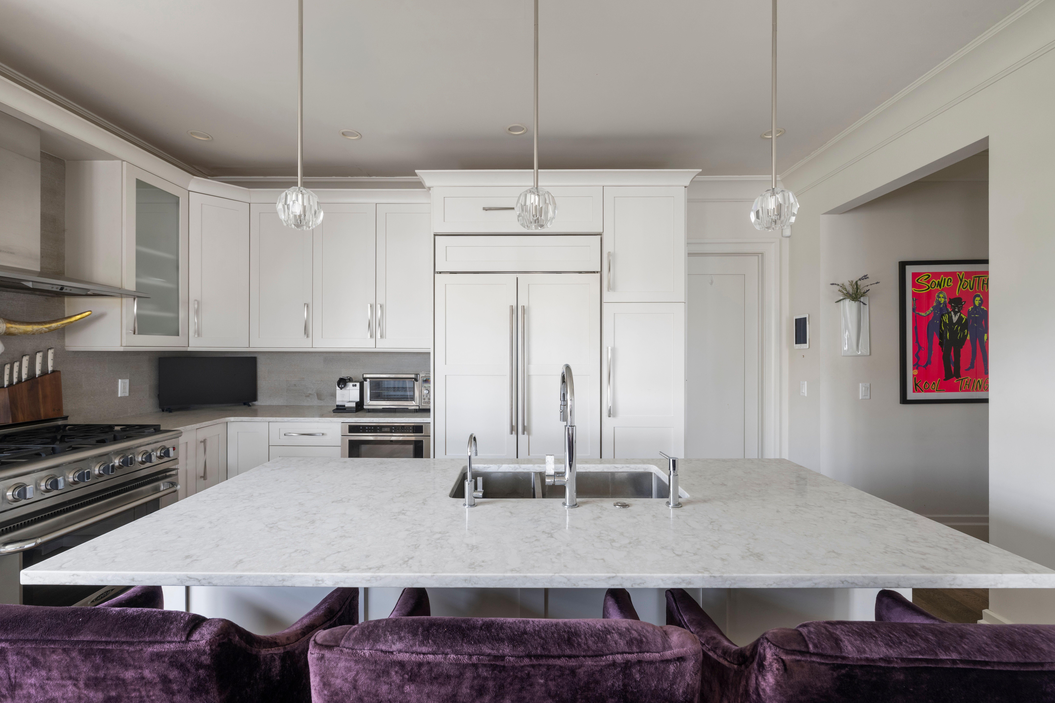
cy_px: 352
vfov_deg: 77.3
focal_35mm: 15
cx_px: 528
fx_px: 440
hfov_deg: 100.4
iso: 320
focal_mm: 15
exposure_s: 1
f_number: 11
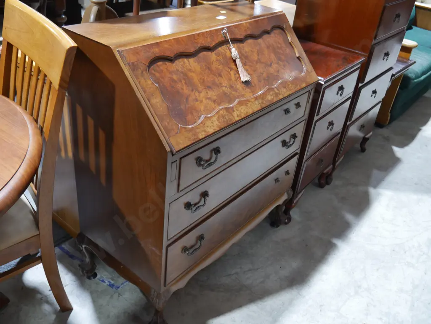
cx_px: 216
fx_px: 399
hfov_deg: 56.8
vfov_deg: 44.2
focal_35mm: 32
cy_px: 162
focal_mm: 16
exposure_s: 1/60
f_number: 3.6
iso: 1250
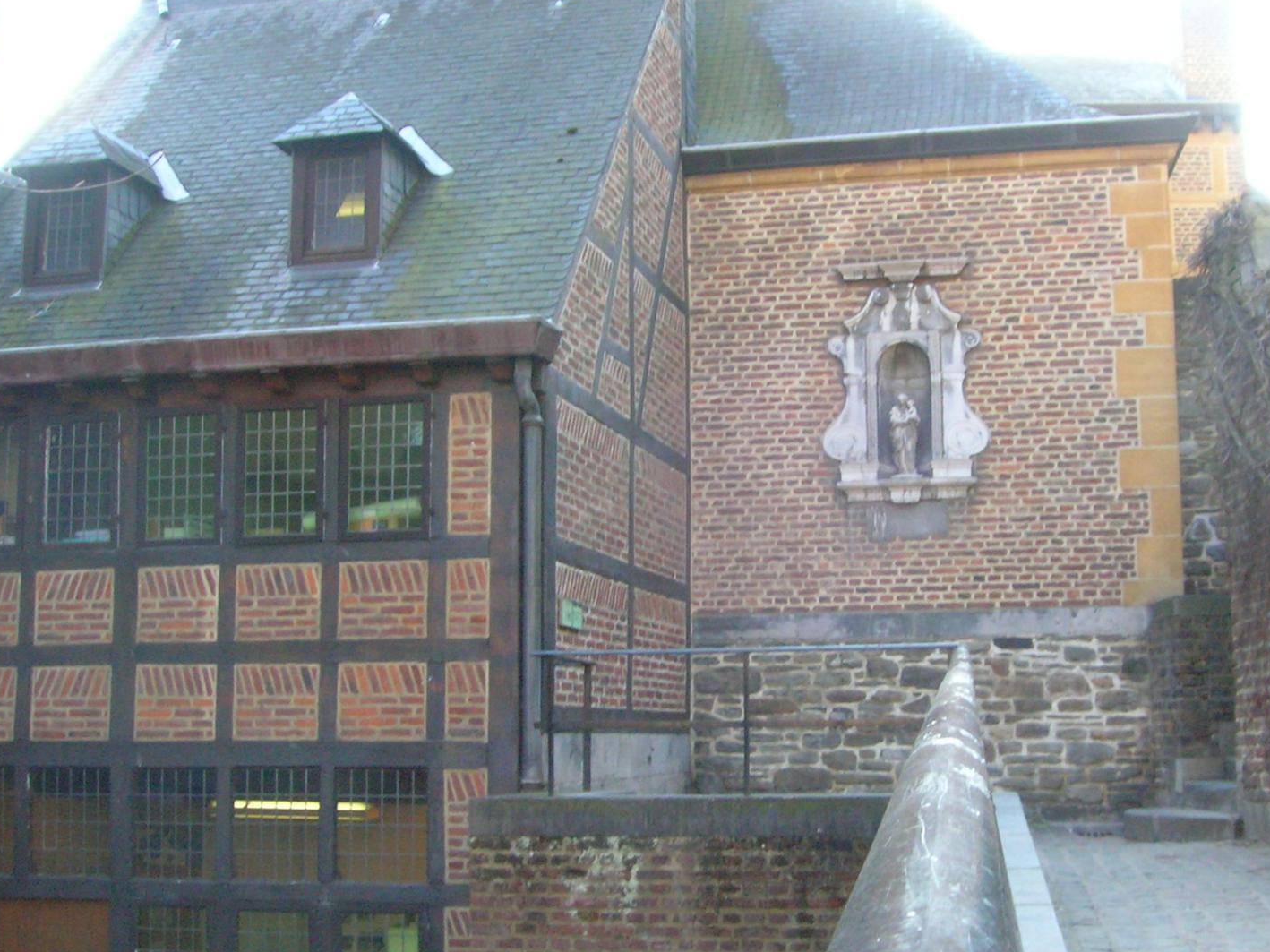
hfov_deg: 41.0
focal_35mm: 46
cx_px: 777
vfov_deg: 31.5
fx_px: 1687
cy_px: 550
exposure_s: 1/73.4
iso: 200
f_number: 4.9
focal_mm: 5.7
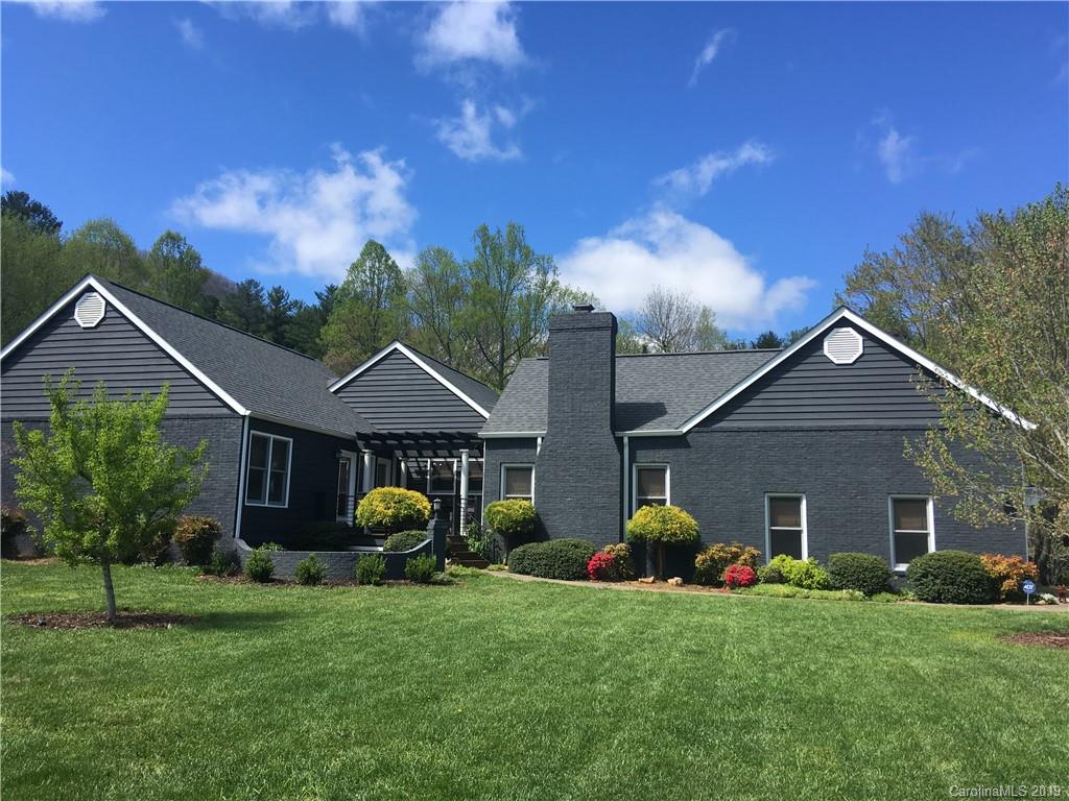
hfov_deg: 61.7
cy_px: 400
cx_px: 534
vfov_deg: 48.2
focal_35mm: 29
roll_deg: -2.1
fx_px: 896
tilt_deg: +8.8
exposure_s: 1/905
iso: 25
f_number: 2.2
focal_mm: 4.15
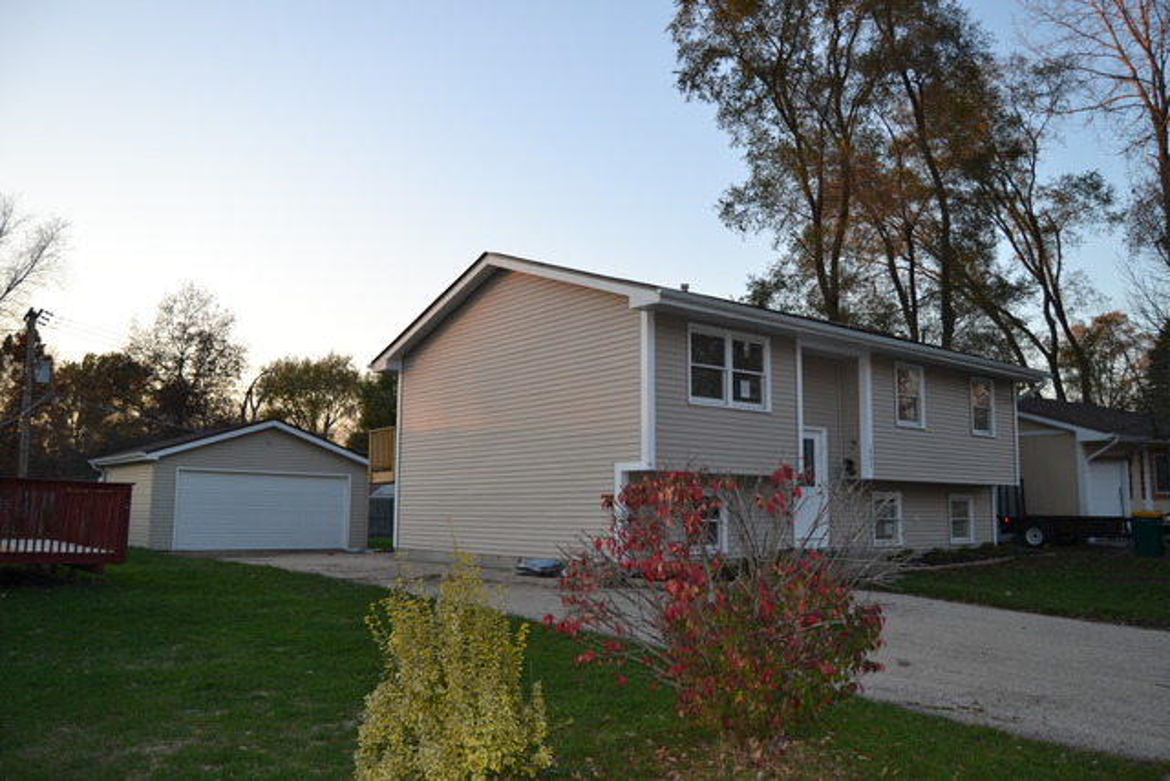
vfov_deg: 48.0
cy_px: 390
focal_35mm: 27
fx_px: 878
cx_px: 585
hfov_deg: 67.4
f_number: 4
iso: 100
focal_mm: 18
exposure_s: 1/125
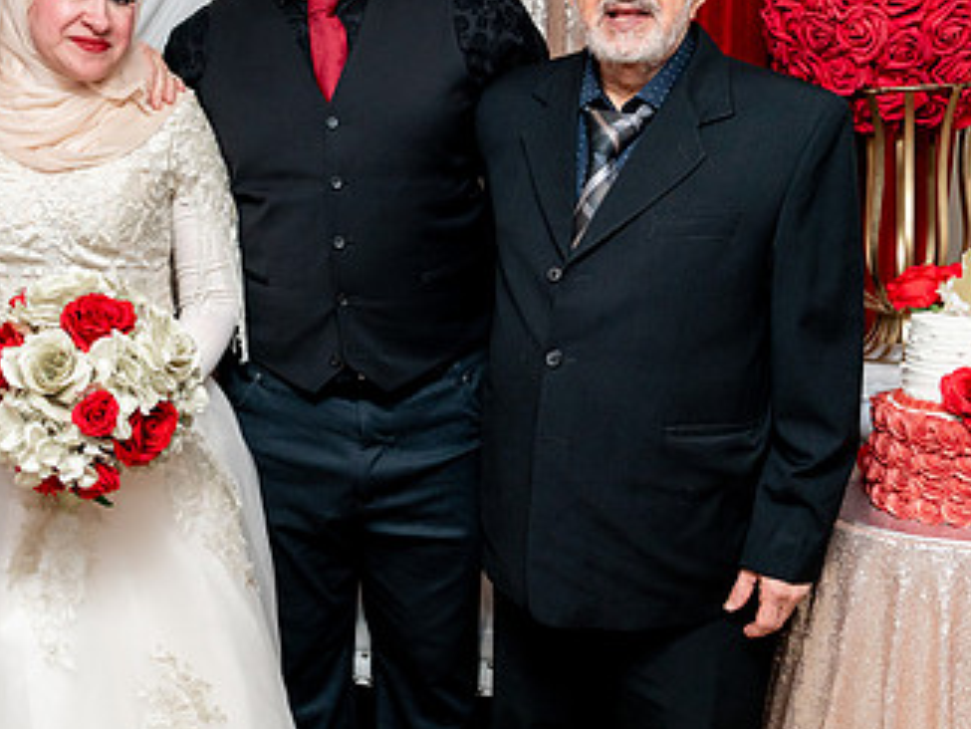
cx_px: 275
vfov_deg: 30.2
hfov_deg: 38.9
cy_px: 297
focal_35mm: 48
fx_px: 1347
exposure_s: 1/160
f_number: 2.8
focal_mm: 28
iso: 1250
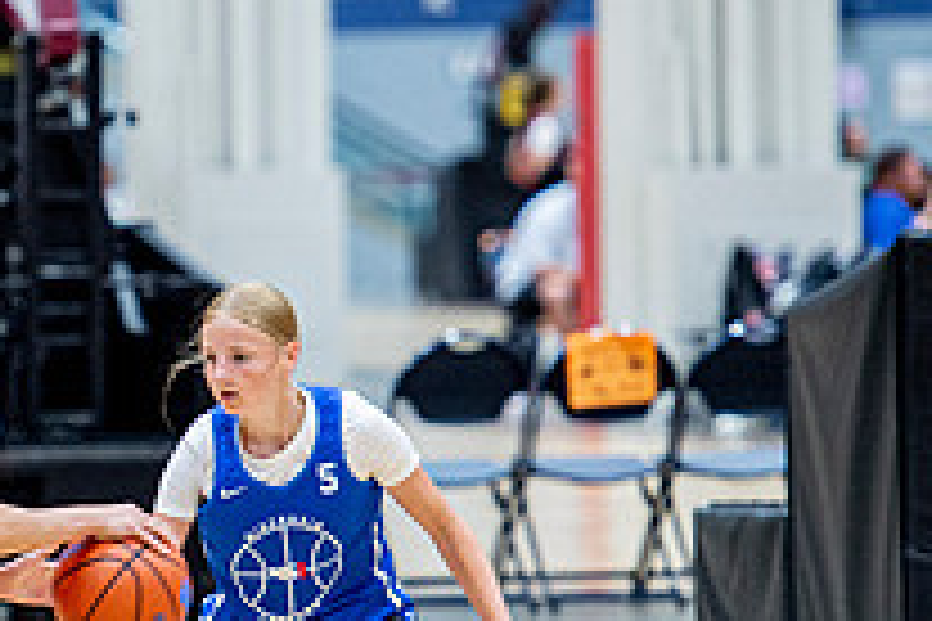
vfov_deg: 2.7
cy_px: 418
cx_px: -32
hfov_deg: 4.1
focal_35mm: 504
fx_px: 13047
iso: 2000
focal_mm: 180
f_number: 2.8
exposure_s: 1/320
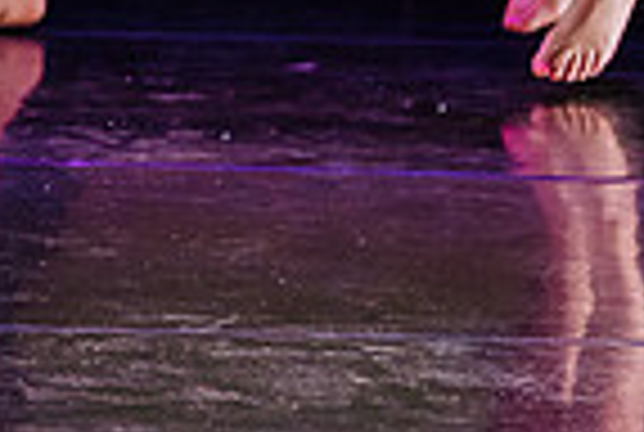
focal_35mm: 802
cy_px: -416
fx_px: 14377
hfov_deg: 2.6
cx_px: -658
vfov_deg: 1.7
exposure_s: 1/500
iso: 1250
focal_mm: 198
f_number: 2.8
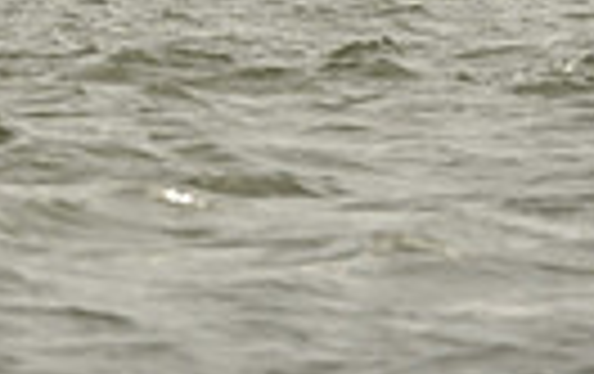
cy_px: -906
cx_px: -16
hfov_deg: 1.7
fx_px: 20286
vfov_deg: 1.1
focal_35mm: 1251
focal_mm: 280
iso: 320
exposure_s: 1/1250
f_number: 8
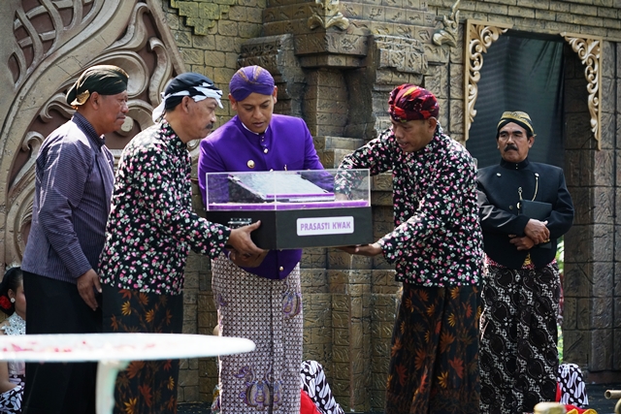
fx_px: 1812
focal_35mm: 105
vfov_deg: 13.0
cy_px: 207
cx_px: 310
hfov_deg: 19.5
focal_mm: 105
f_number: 4.5
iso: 1250
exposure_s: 1/1600
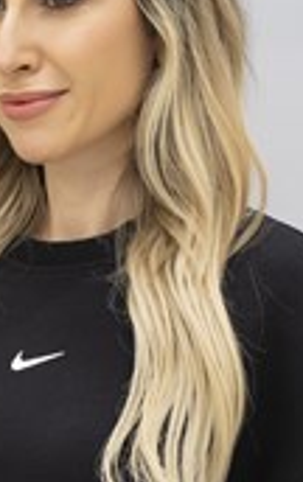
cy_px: 497
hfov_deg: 6.8
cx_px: 56
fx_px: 2555
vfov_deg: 10.7
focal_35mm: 194
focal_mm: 56
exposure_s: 1/60
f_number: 5
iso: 800
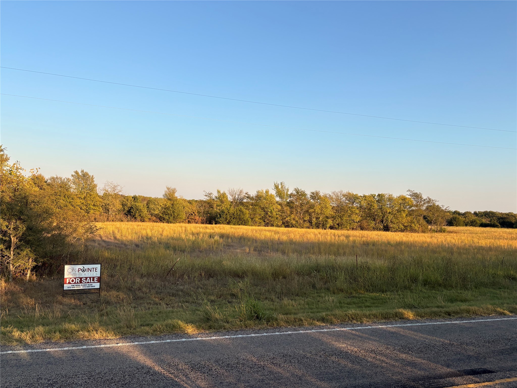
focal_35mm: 26
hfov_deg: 67.3
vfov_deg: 53.1
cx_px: 258
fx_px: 388
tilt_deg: +2.6
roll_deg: -2.1
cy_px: 194
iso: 50
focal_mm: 5.96
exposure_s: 1/1587
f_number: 1.6
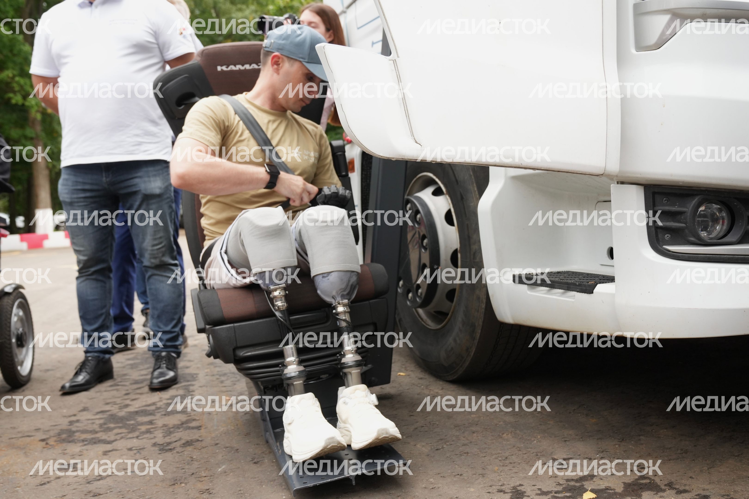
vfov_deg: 41.1
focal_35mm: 32
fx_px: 666
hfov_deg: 58.7
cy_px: 250
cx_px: 374
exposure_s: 1/200
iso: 800
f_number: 5.6
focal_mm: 32
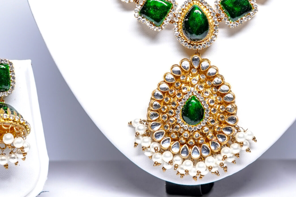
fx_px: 1052
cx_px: 195
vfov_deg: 10.7
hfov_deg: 16.0
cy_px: 64
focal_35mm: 128
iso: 320
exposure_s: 1/200
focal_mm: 35
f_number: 3.2
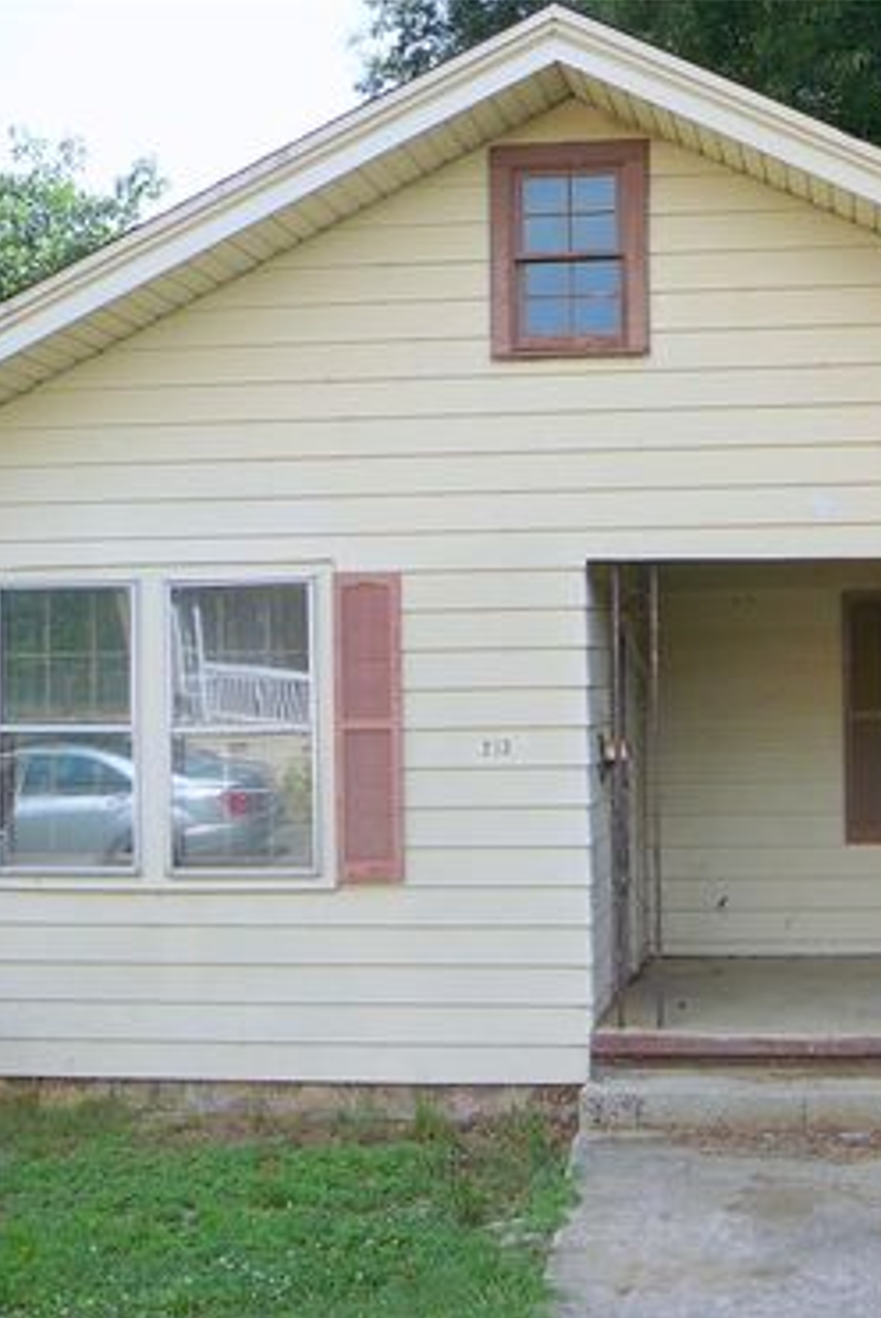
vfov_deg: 40.3
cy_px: 663
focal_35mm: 49
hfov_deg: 27.1
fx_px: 1795
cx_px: 679
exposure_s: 1/400
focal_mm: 5.2
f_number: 2.8
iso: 80
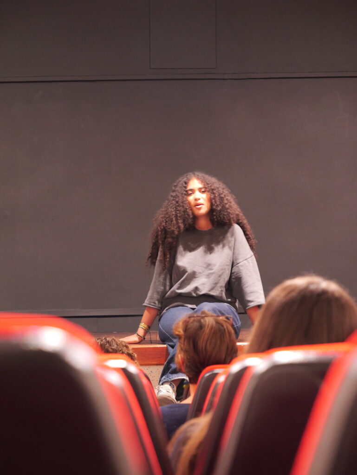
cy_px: 238
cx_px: 178
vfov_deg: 16.4
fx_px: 1649
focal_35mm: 120
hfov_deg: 12.4
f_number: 4
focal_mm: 60
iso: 3200
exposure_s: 1/15
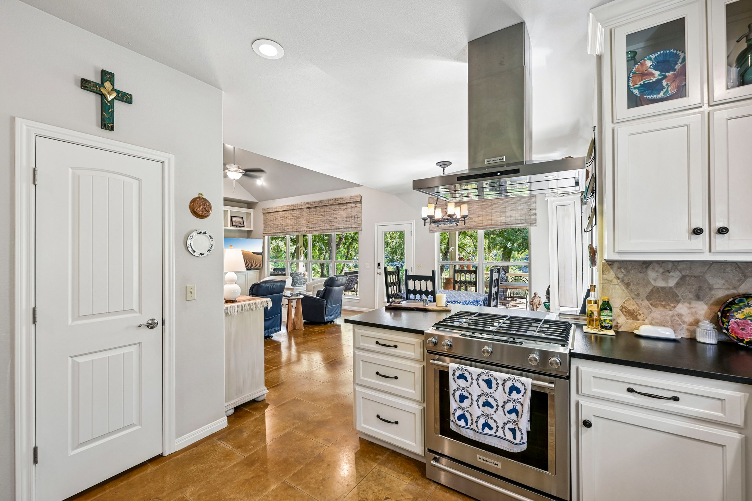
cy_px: 250
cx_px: 376
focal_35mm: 15
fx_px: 313
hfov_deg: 100.4
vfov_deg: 77.3
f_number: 6.7
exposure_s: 1/15
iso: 320
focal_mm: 15
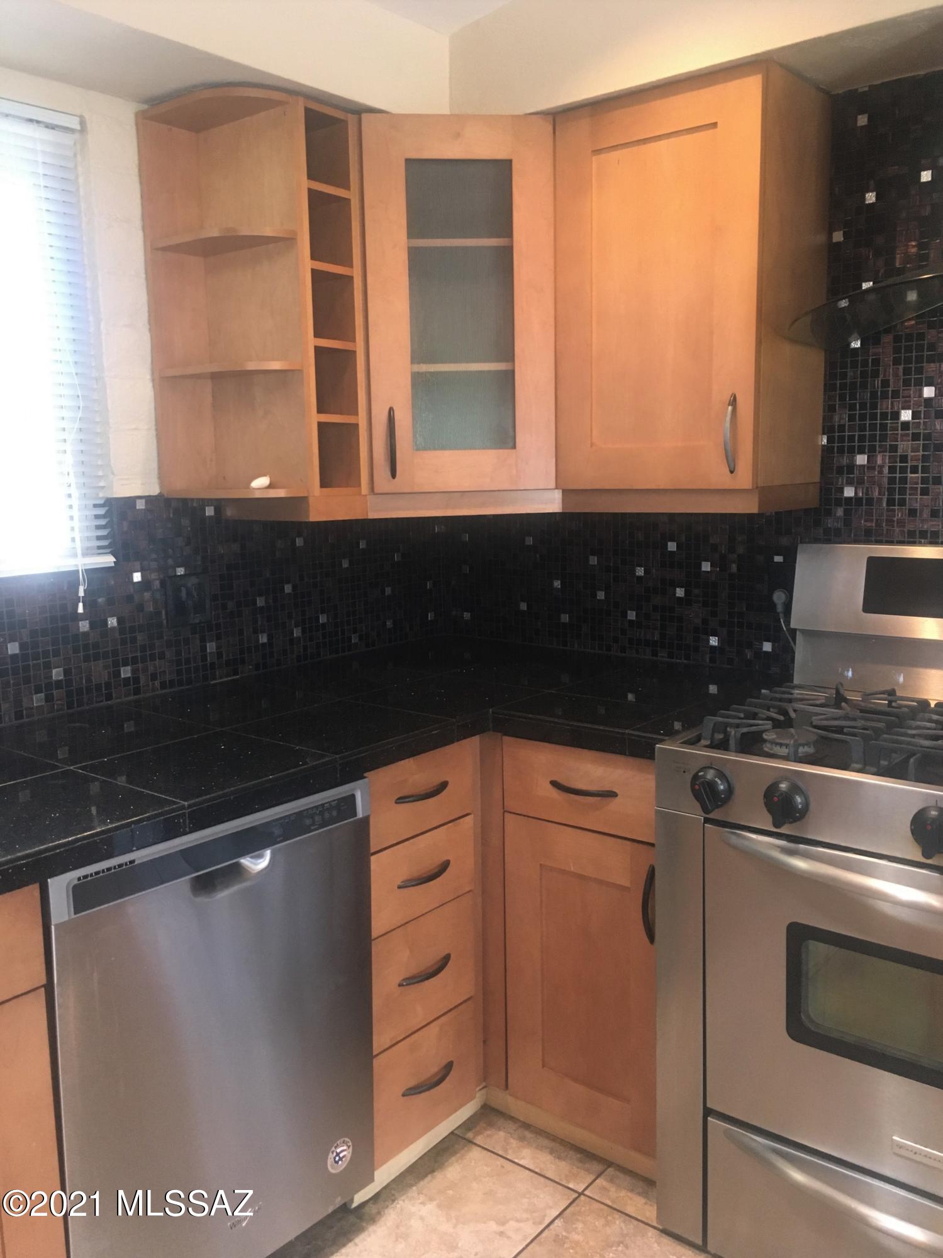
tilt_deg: -10.1
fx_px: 1053
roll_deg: +1.7
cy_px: 629
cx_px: 472
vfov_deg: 61.7
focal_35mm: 29
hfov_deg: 48.2
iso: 160
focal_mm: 4.15
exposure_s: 1/30
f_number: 2.2
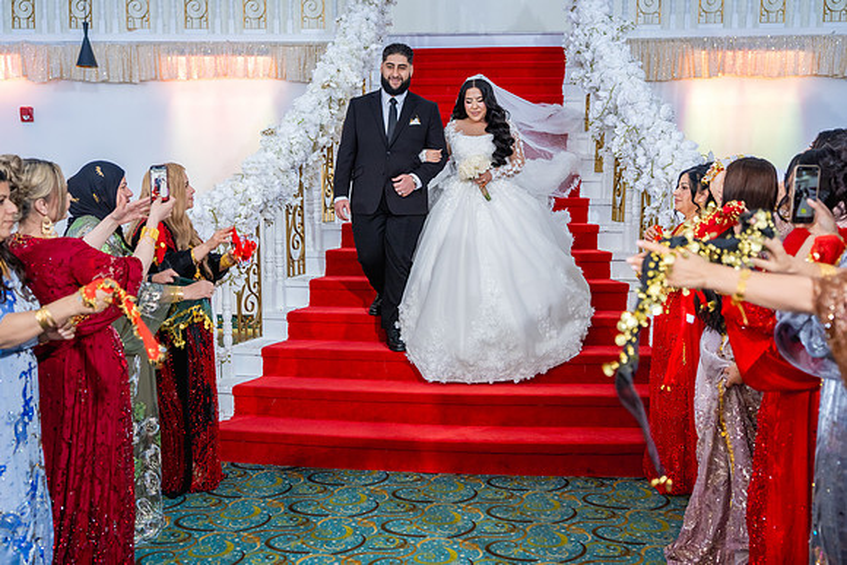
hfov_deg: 48.4
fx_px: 941
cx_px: 424
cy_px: 282
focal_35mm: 40
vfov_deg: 33.4
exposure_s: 1/160
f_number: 2.8
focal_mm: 40
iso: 800
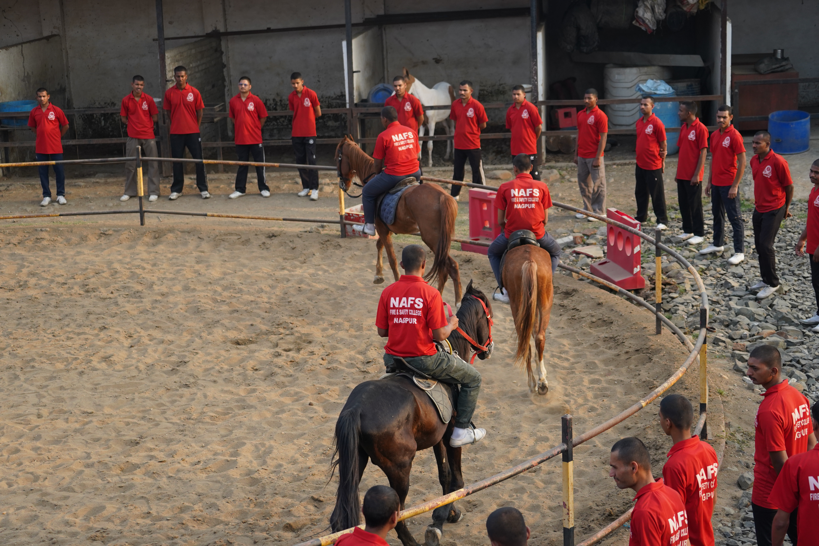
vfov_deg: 19.5
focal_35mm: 70
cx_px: 410
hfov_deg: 28.8
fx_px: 1592
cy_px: 273
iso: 1000
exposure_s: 1/1000
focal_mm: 70
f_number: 4.5
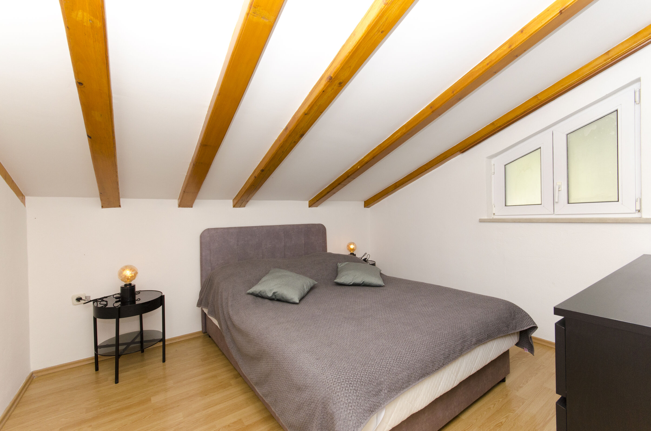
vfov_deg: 77.1
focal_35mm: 15
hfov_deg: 100.5
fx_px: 271
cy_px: 216
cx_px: 326
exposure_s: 1/200
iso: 320
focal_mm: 10
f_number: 8
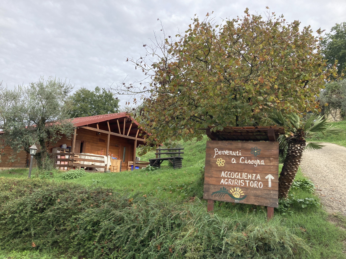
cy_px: 130
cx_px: 173
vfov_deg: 49.7
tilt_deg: +12.6
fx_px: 280
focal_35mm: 28
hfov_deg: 63.4
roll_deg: -2.9
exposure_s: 1/1200
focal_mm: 3.99
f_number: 1.8
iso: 20
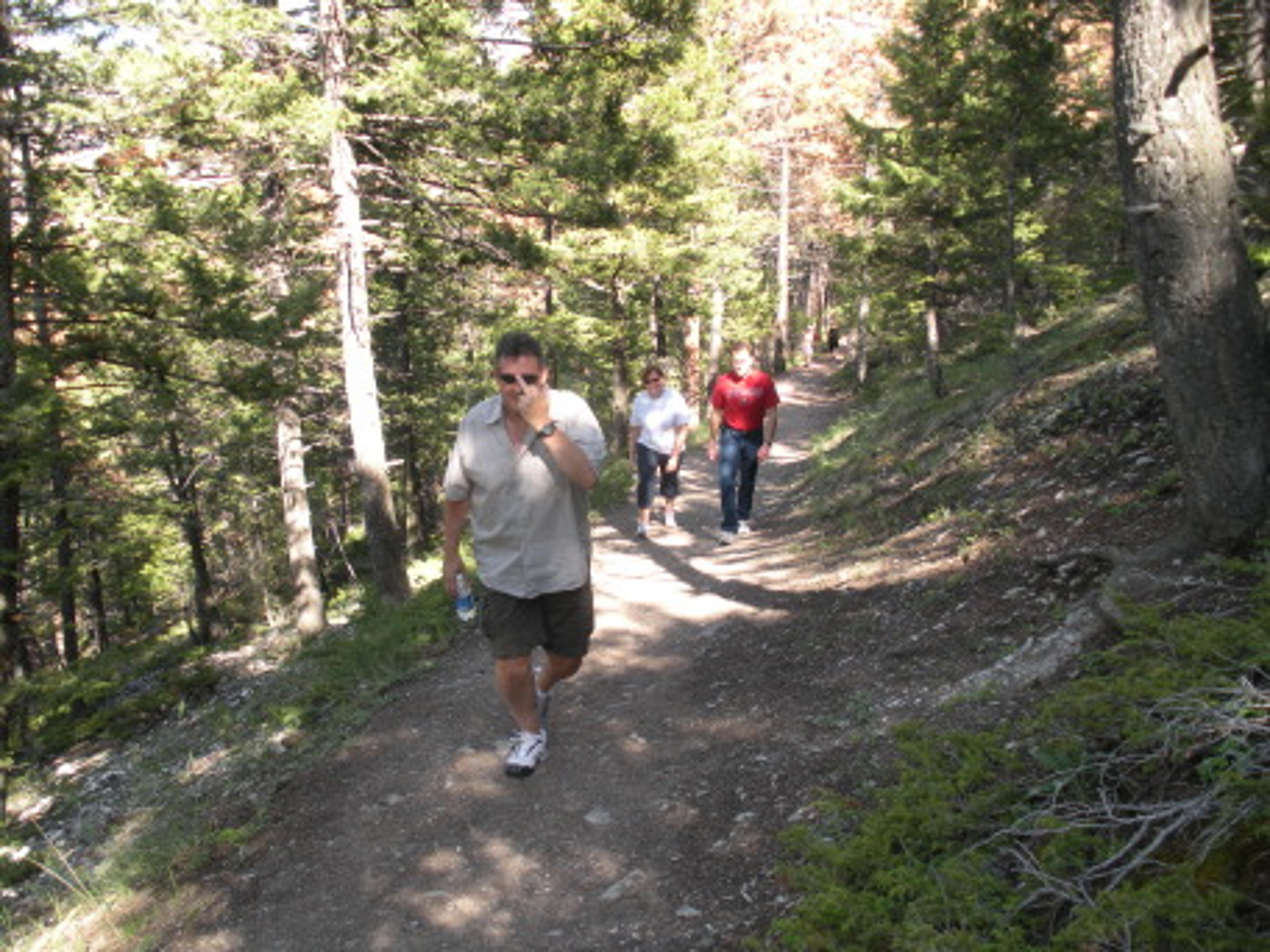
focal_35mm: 36
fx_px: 1321
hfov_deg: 51.4
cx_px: 635
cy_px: 476
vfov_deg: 39.7
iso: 88
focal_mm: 6.3
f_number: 3.5
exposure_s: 1/125
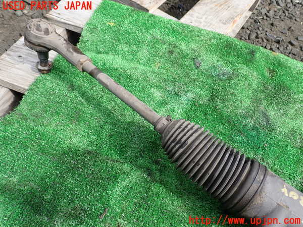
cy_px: 114
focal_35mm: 30
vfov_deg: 46.8
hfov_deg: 60.0
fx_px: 263
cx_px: 152
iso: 100
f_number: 3.2
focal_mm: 5.4
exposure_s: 1/250
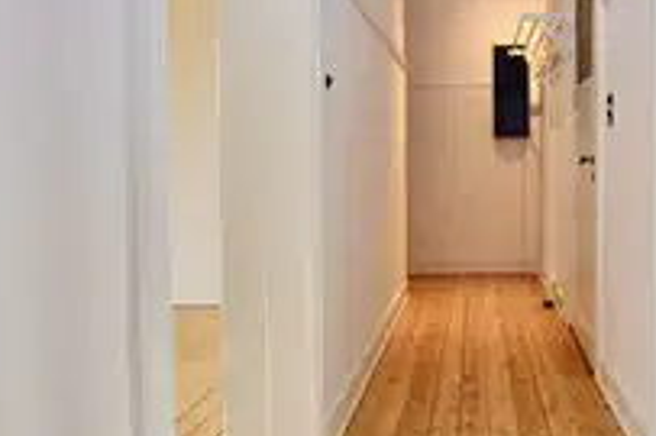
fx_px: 564
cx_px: 472
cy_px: 181
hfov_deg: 58.0
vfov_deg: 42.1
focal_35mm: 31
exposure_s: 1/100
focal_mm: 10
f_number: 5.6
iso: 400
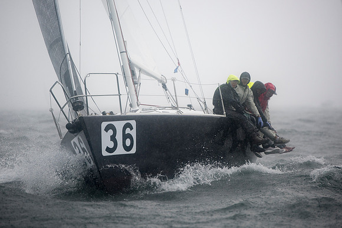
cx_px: 171
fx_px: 1992
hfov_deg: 9.8
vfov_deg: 6.6
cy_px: 114
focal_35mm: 210
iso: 400
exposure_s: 1/640
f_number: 3.2
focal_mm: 195
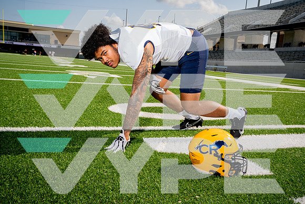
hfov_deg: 57.2
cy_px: 102
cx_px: 152
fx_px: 280
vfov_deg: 40.0
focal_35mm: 33
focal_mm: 33
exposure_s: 1/250
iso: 100
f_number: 7.1
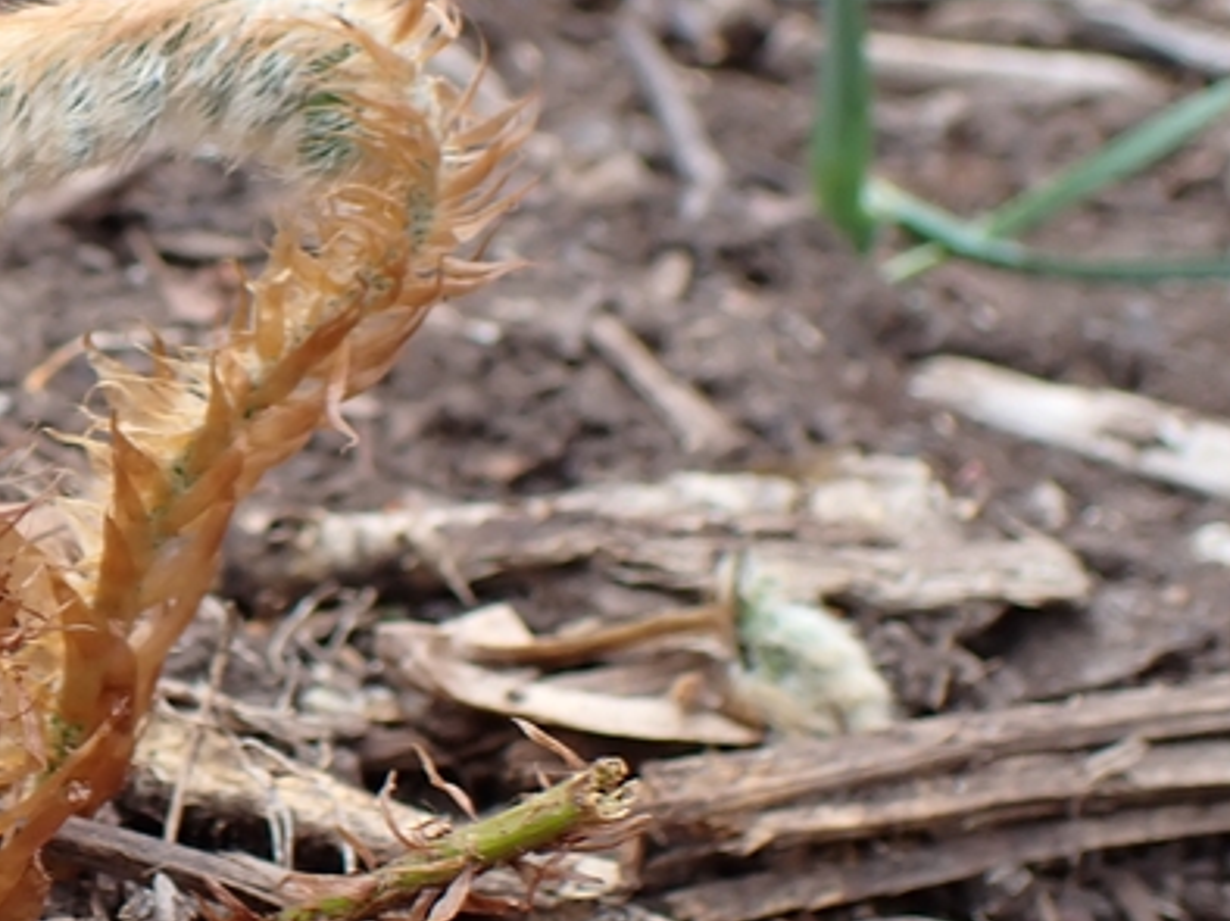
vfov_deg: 18.9
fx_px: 2770
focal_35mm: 78
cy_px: 487
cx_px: -165
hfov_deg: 23.3
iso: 100
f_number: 2.3
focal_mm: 5.4
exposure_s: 1/200
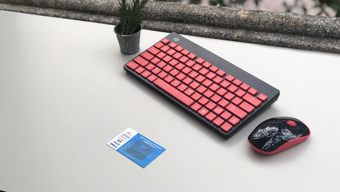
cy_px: 67
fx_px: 568
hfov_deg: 33.3
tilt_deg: -35.0
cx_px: 171
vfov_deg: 19.1
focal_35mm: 63
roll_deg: +3.3
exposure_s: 1/120
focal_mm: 6.6
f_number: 2.8
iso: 32
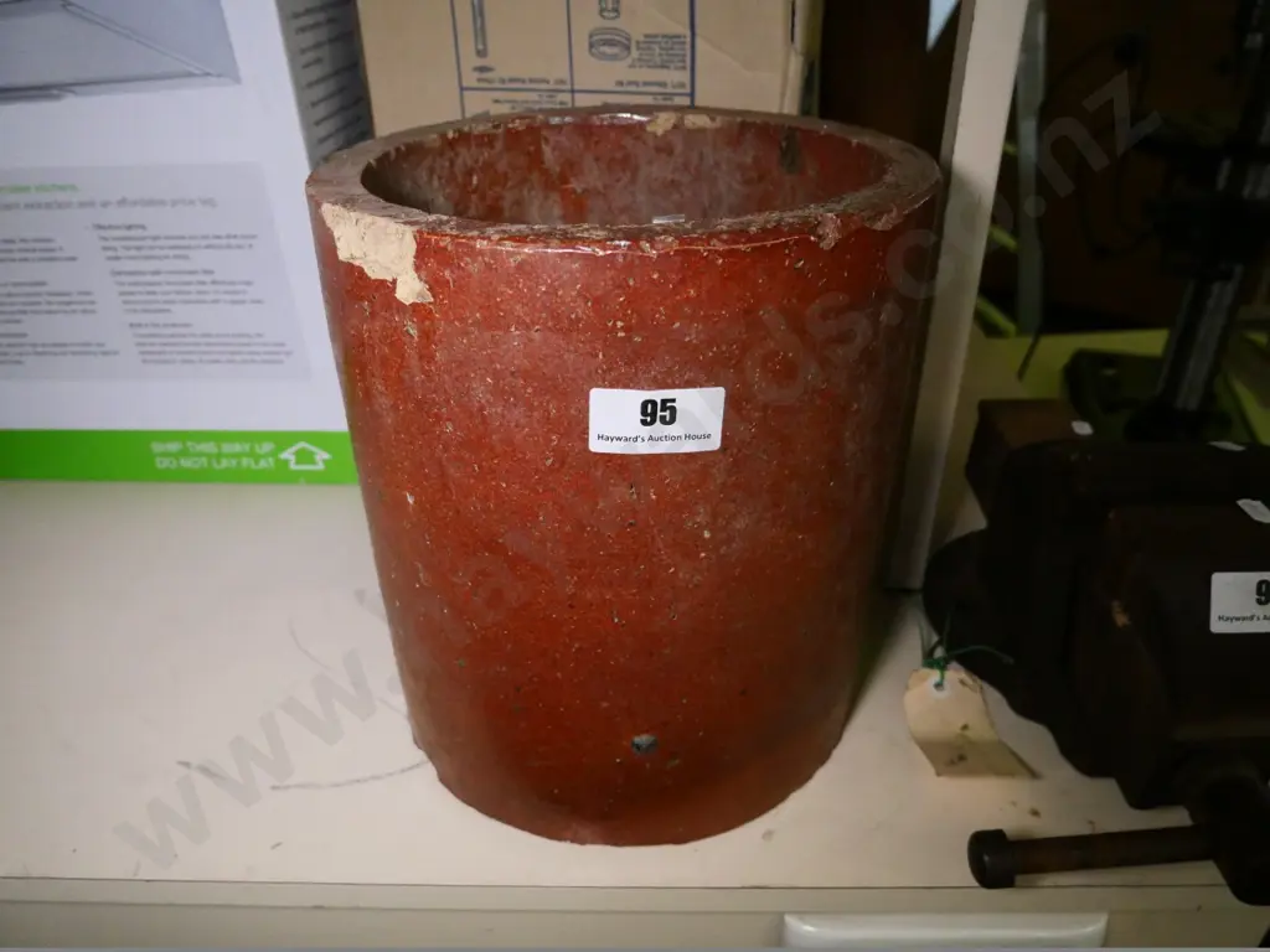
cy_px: 476
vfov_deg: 56.8
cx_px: 635
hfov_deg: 71.6
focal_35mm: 24
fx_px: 881
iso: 3200
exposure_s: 1/800
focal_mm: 12
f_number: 3.5
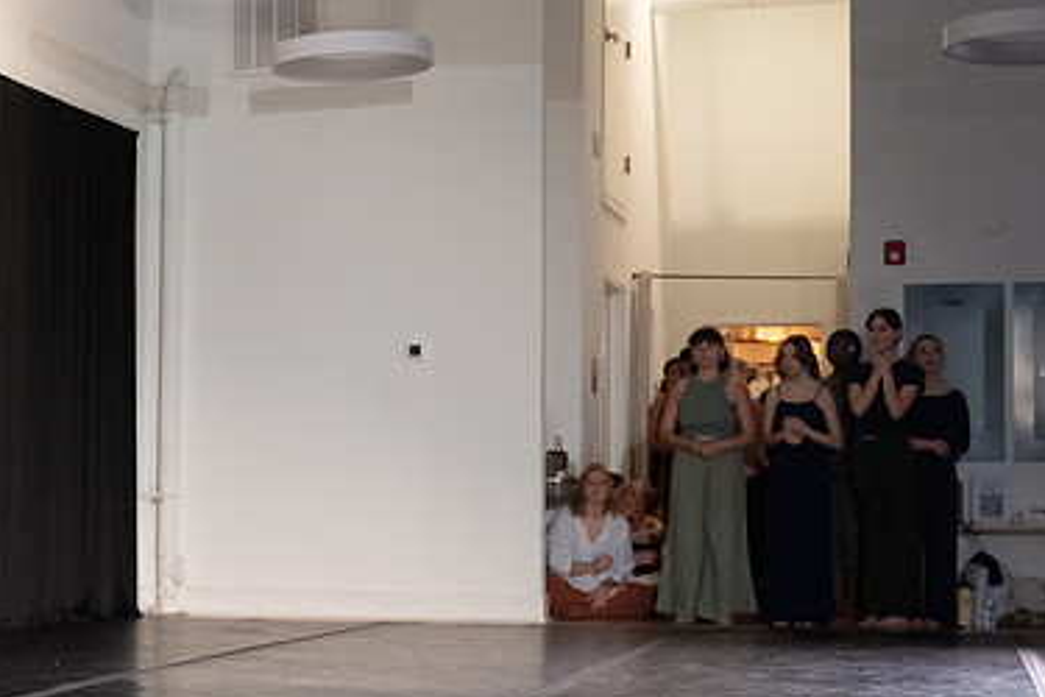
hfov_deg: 25.8
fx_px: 2264
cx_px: 339
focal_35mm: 78
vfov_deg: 17.5
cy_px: 408
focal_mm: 44
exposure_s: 1/125
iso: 6400
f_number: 4
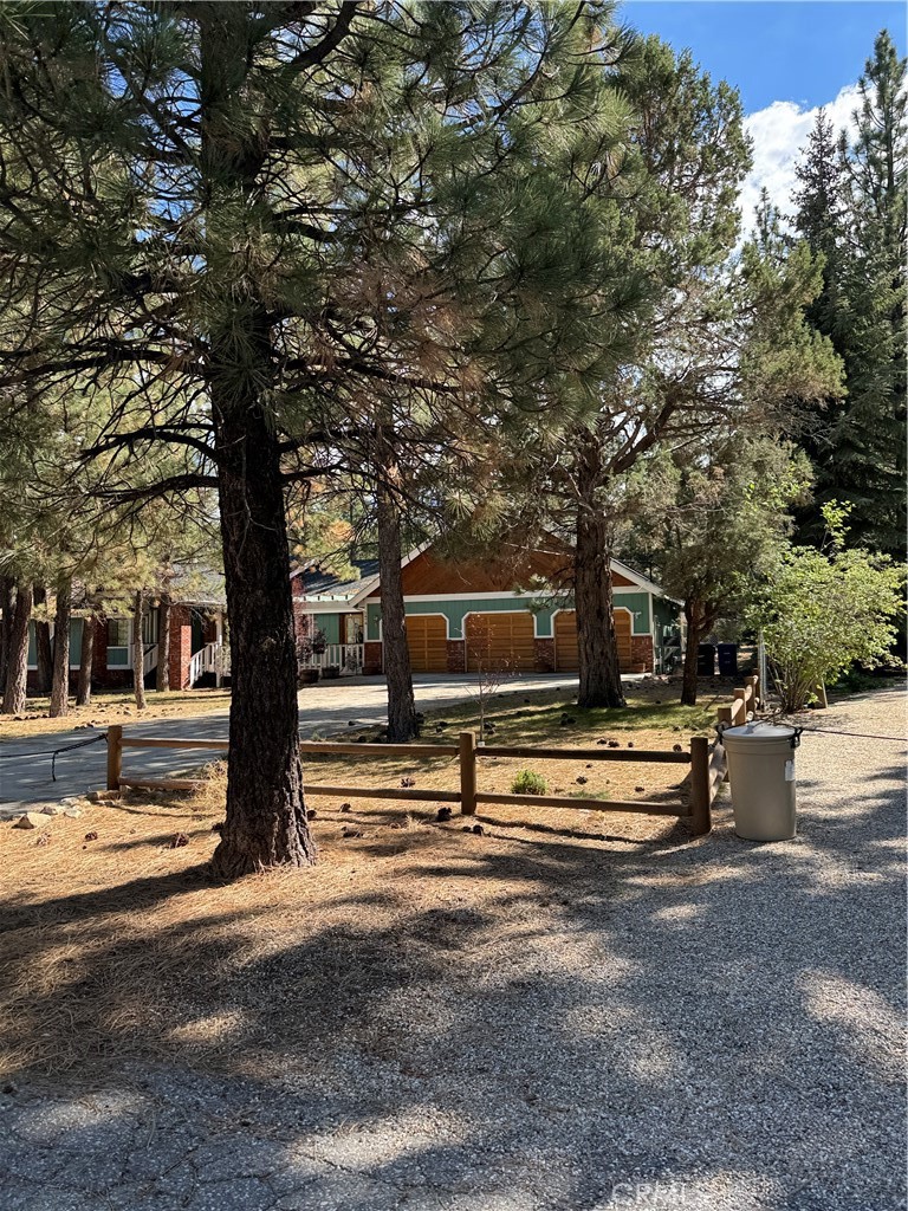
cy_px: 606
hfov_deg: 56.8
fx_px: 839
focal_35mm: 24
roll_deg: +1.5
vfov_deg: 71.6
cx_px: 454
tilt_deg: +3.0
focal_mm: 6.76
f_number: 1.78
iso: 80
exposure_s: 1/1042
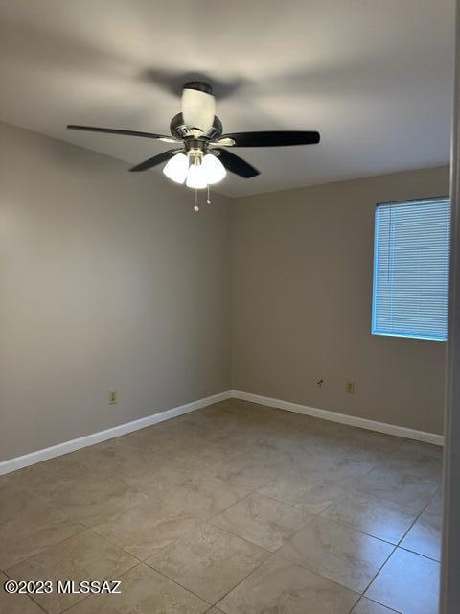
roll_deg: -0.3
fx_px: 425
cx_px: 230
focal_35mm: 24
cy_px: 307
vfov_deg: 71.6
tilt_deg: -4.3
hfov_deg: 56.8
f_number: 1.78
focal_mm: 6.86
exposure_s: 1/120
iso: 200
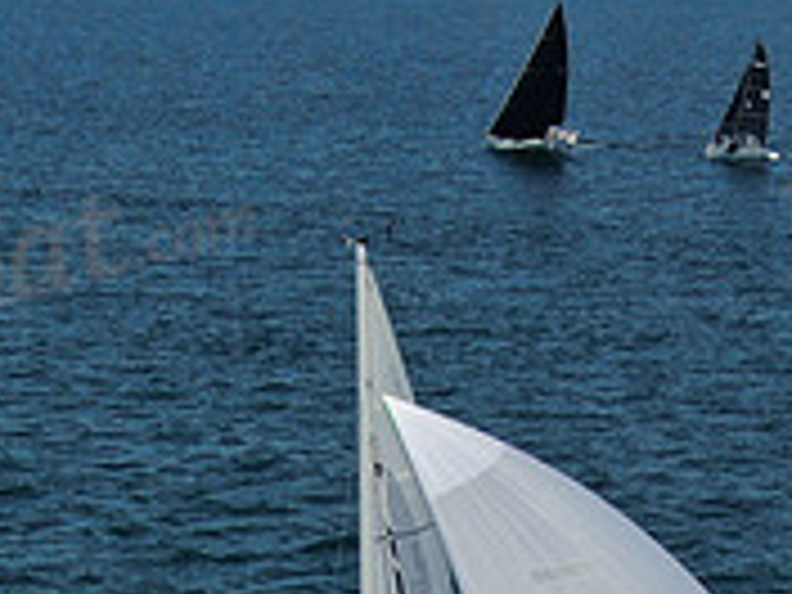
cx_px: 522
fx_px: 3615
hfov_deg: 12.5
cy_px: 952
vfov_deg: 9.1
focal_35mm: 158
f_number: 3.8
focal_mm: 8.6
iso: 100
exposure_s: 1/1600
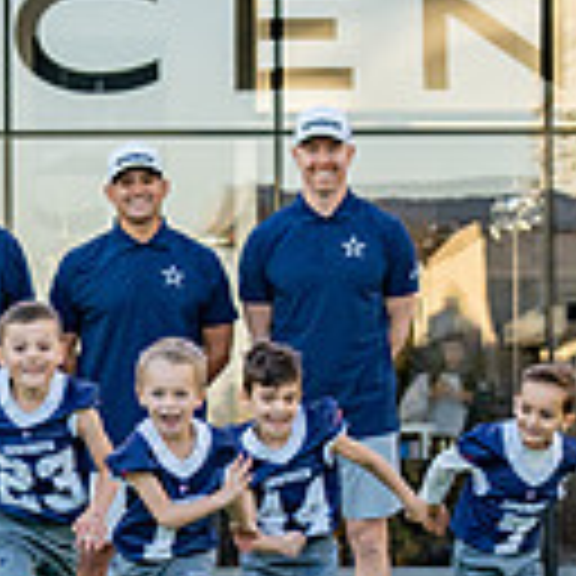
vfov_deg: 5.3
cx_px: -40
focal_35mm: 329
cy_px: 531
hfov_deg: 5.3
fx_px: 6194
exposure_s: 1/1250
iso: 1000
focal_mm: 70
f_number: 4
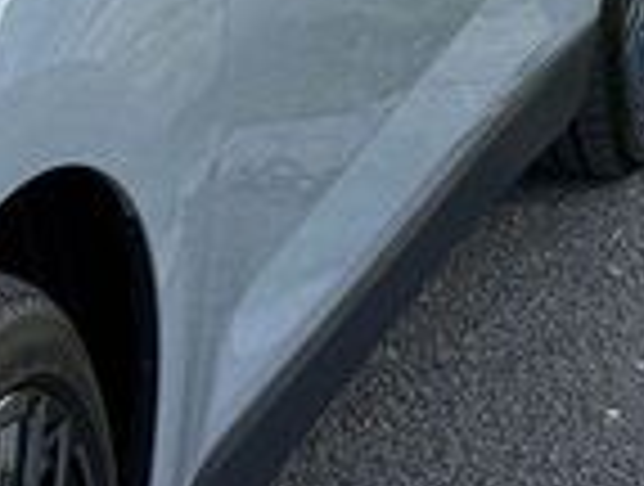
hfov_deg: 10.6
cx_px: -122
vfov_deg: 8.0
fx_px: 3413
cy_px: -158
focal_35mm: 183
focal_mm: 6.76
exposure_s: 1/1513
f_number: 1.78
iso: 64
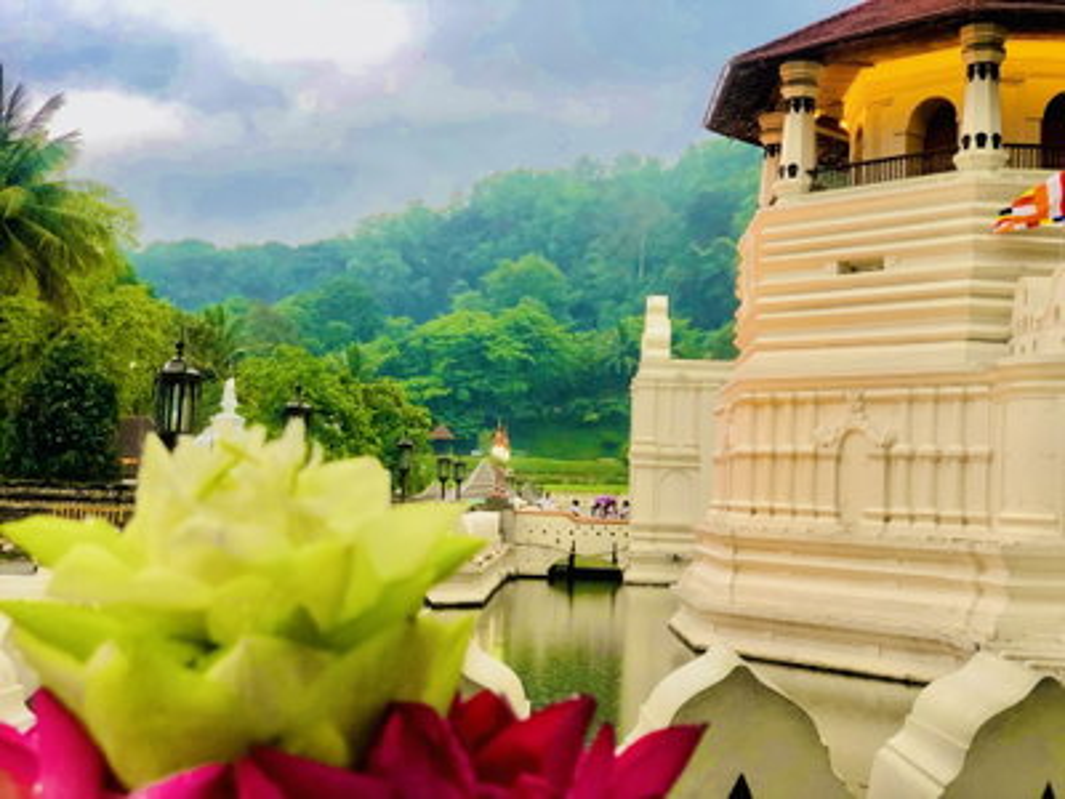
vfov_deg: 28.0
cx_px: 532
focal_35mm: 52
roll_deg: -1.1
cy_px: 400
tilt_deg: +4.1
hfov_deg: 36.8
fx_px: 1600
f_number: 2.4
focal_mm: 6
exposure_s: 1/33
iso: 100
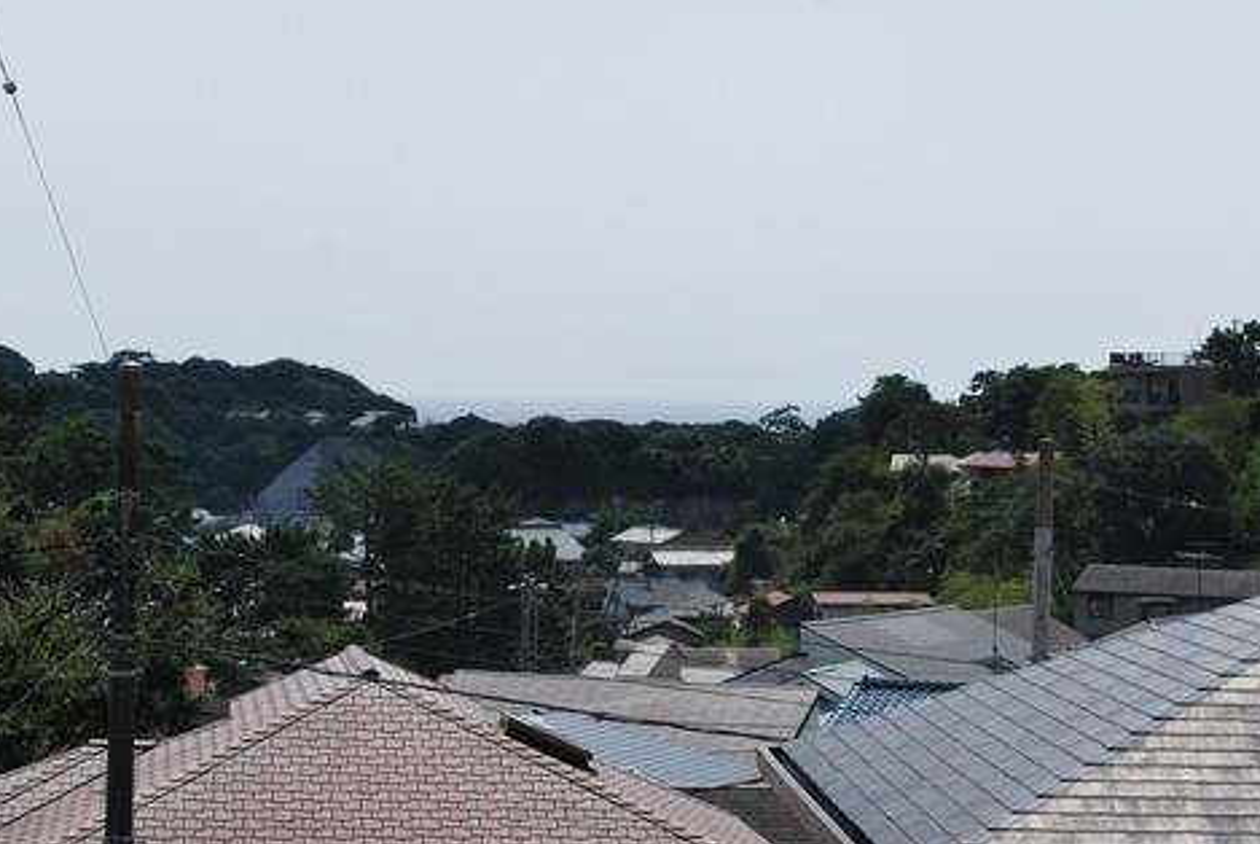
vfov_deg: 13.0
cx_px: 615
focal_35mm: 106
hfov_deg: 19.3
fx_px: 3702
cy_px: 339
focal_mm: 55
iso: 100
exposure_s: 1/320
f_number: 9
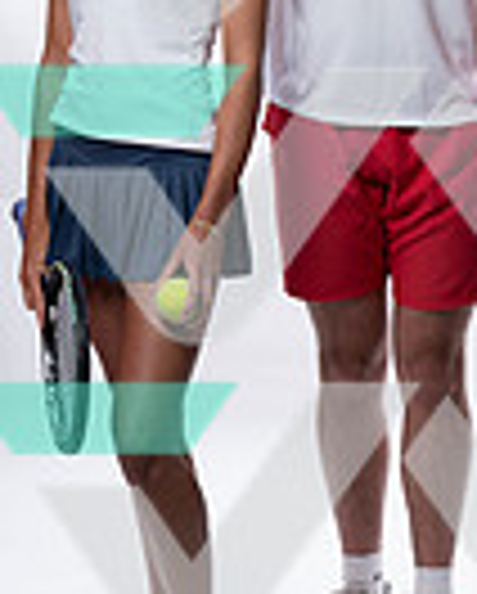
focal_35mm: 153
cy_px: 207
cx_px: 639
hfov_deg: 9.9
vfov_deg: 12.6
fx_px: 2694
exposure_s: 1/250
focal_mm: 48
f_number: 5.6
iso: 200
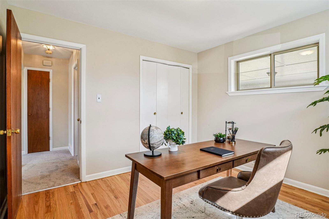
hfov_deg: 90.0
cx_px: 164
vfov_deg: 67.4
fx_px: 164
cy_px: 110
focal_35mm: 18
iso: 200
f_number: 8
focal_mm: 12
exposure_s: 1/30
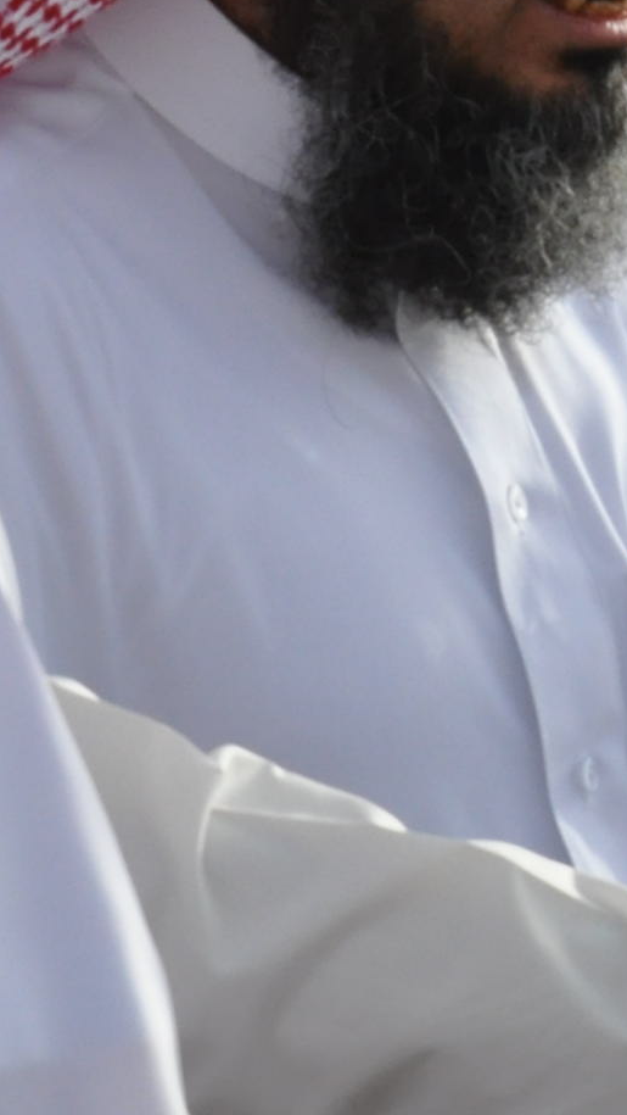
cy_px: 262
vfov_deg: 5.6
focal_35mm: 386
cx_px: 1567
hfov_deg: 3.1
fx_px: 11404
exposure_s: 1/640
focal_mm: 70
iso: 1000
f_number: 14
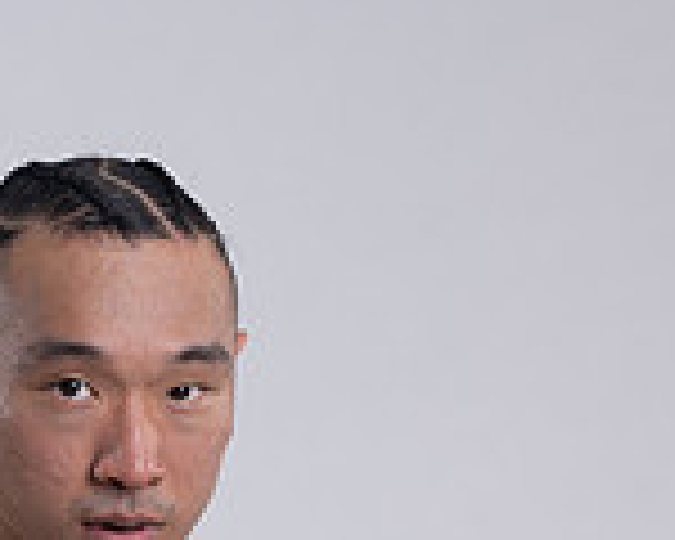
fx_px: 4795
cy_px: 927
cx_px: 194
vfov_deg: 6.3
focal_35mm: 240
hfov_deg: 8.0
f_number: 4
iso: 125
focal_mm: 85
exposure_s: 1/125
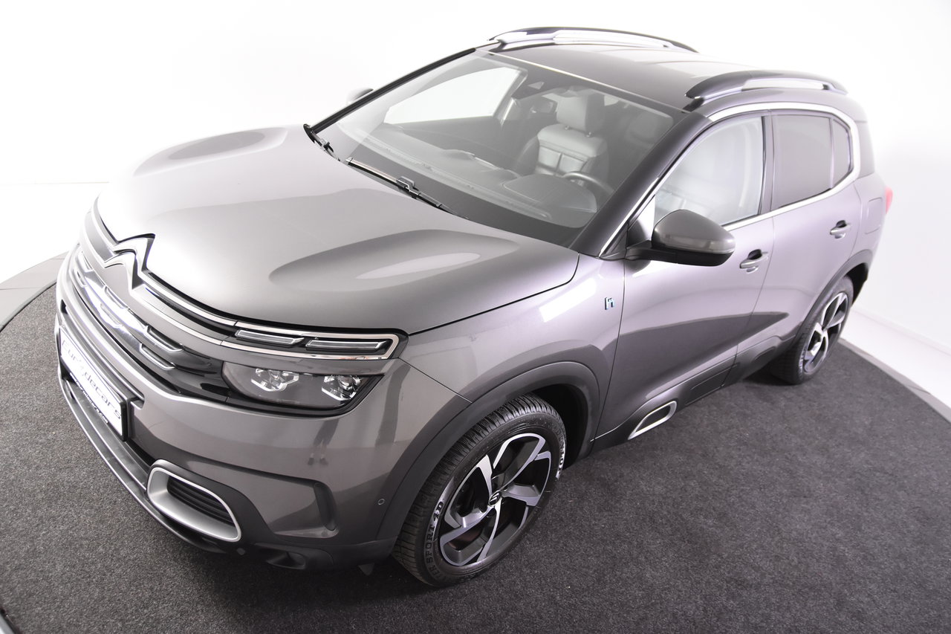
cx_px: 476
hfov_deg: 61.9
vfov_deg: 43.6
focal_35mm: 30
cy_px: 317
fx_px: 792
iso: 1600
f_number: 3.2
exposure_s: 1/40
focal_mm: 20
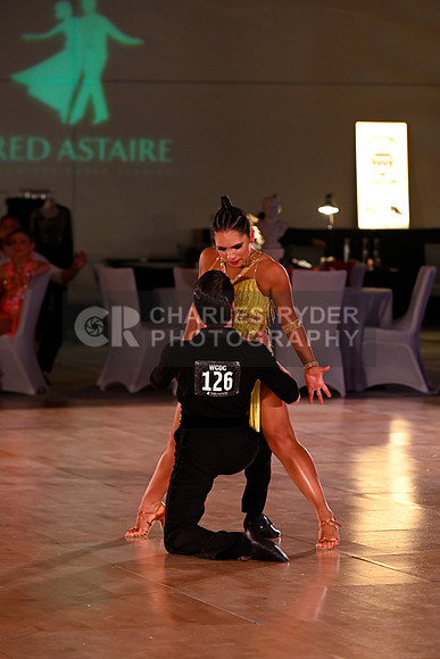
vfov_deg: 10.3
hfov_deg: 6.9
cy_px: 330
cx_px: 220
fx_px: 3664
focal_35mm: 200
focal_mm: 200
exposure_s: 1/200
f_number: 5
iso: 2000
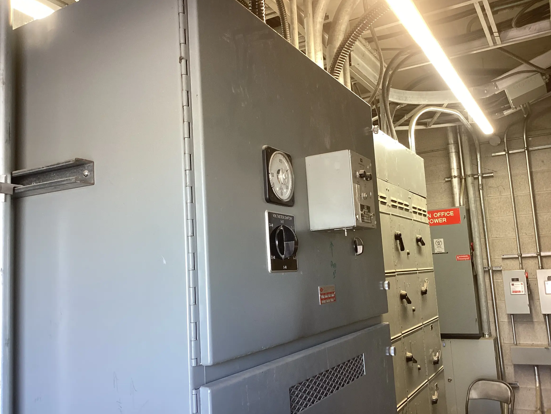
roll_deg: +3.3
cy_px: 202
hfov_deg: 56.8
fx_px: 509
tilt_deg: +7.5
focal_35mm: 32
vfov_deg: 44.2
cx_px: 267
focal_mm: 3.3
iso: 80
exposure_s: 1/60
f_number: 2.4
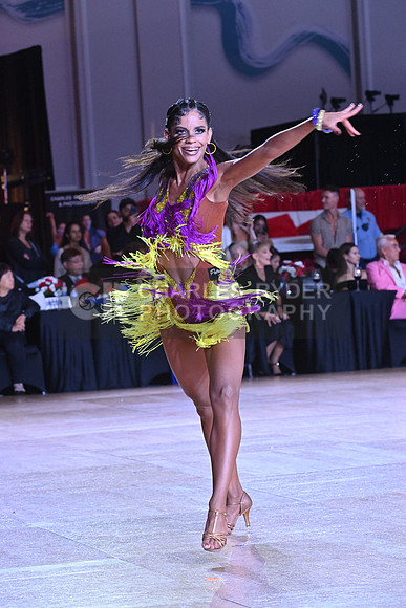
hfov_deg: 11.2
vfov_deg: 16.8
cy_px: 304
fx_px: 2062
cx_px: 203
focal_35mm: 122
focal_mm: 122
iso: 4000
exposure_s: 1/400
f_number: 8
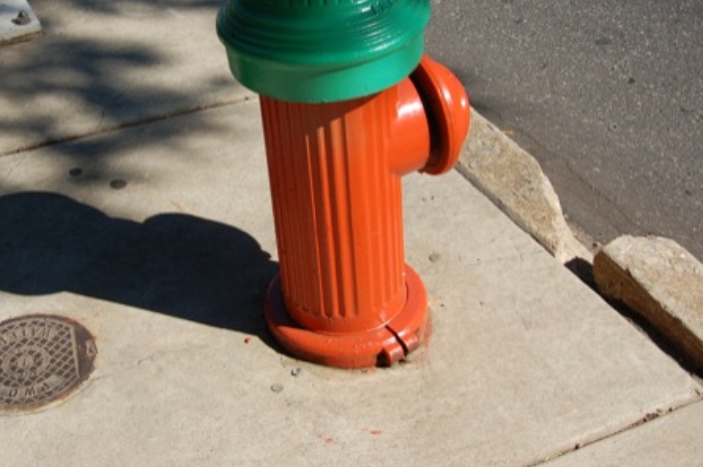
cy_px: 141
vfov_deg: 24.0
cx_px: 235
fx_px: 1092
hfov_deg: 35.3
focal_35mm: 56
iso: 200
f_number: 9
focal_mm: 26
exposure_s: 1/320
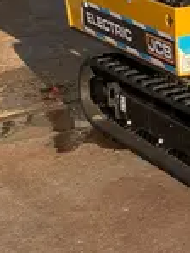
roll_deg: +1.3
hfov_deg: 10.0
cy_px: -106
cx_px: 373
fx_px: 1008
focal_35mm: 138
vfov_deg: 13.6
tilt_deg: -4.8
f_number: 1.8
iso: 32
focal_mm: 3.99
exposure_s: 1/1215
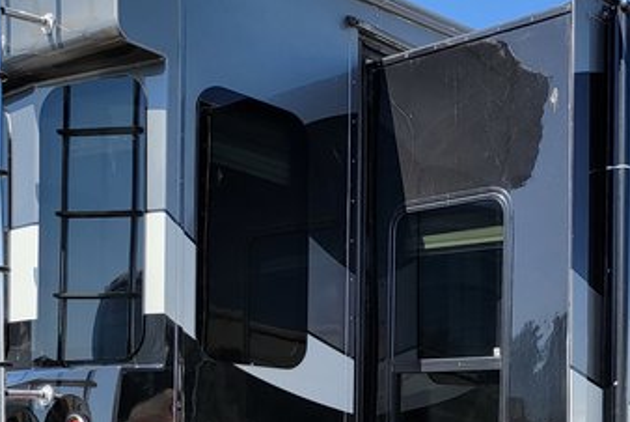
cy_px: 469
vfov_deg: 21.8
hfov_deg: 32.8
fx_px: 1033
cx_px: 514
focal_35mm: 59
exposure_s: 1/474
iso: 16
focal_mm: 6.7
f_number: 1.8
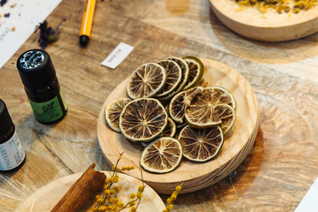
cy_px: -14
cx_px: 498
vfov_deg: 9.4
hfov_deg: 13.3
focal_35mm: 144
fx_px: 1272
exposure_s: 1/200
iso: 800
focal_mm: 45
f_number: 2.8
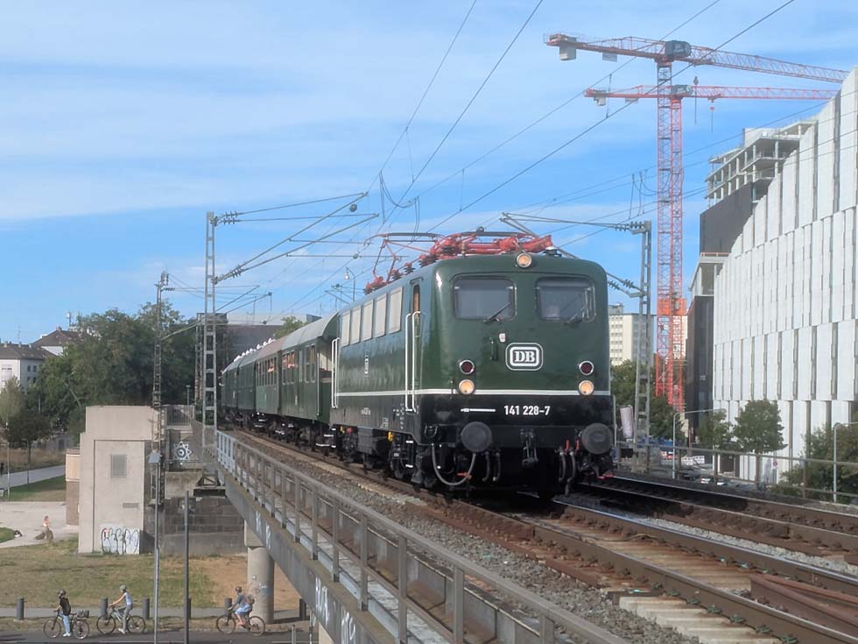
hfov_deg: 39.7
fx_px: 1190
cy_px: 322
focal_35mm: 48
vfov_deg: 30.3
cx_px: 429
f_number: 1.85
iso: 46
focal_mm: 6.81
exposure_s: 1/1550
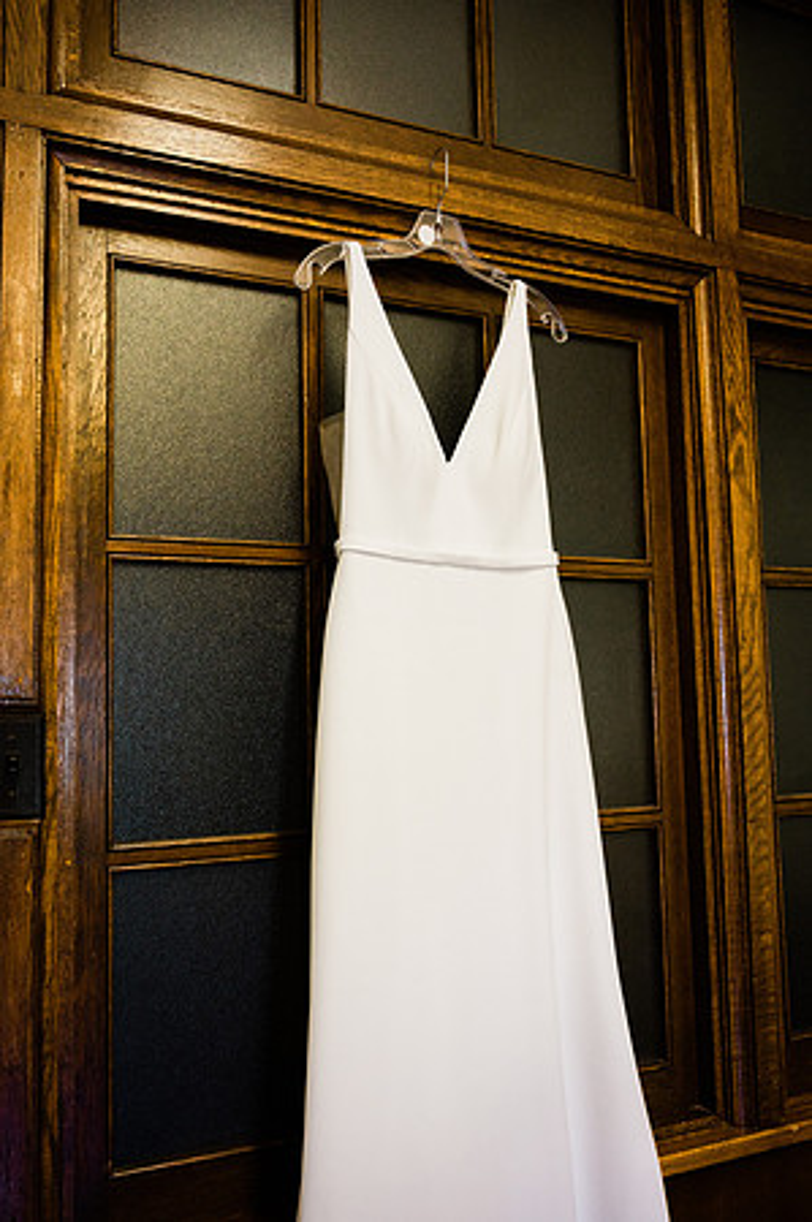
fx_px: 1102
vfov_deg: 58.0
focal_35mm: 32
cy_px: 611
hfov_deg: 40.4
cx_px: 406
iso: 1600
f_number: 4
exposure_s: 1/250
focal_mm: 32.5
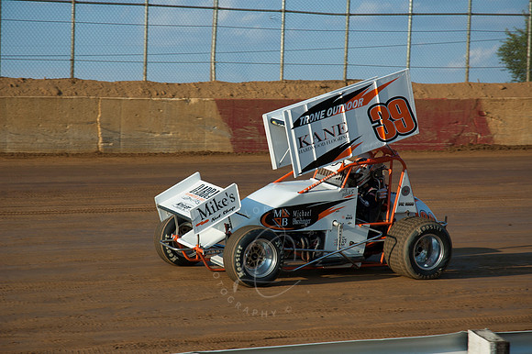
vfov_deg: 13.0
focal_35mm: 105
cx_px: 266
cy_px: 177
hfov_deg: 19.5
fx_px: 1551
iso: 200
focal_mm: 70
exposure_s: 1/500
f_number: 6.3
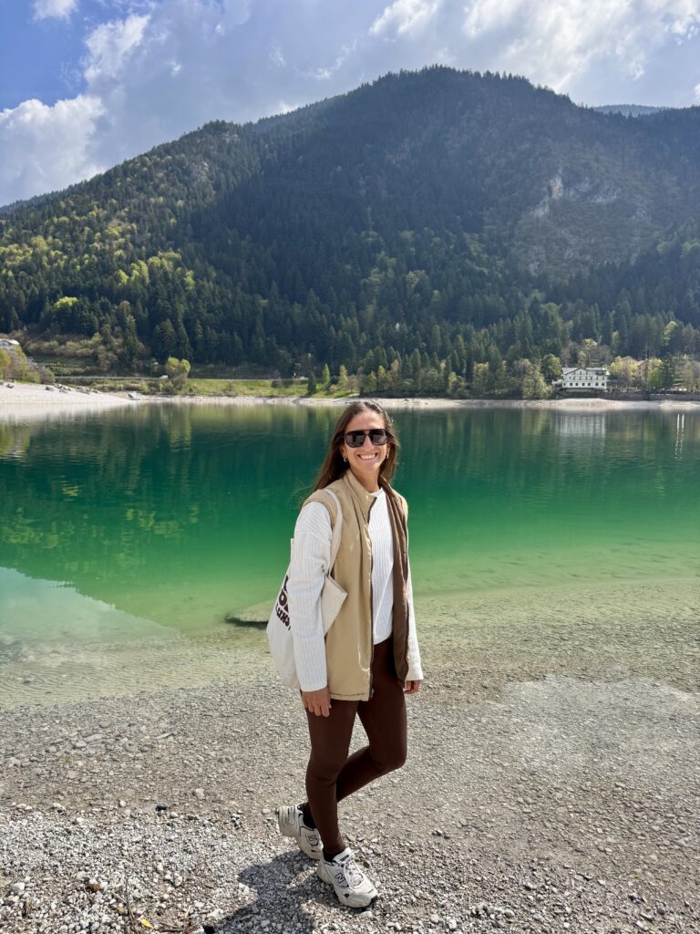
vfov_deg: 71.6
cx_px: 350
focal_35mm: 24
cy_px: 467
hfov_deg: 56.8
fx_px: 647
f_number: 1.78
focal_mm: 6.76
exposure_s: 1/4310
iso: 80
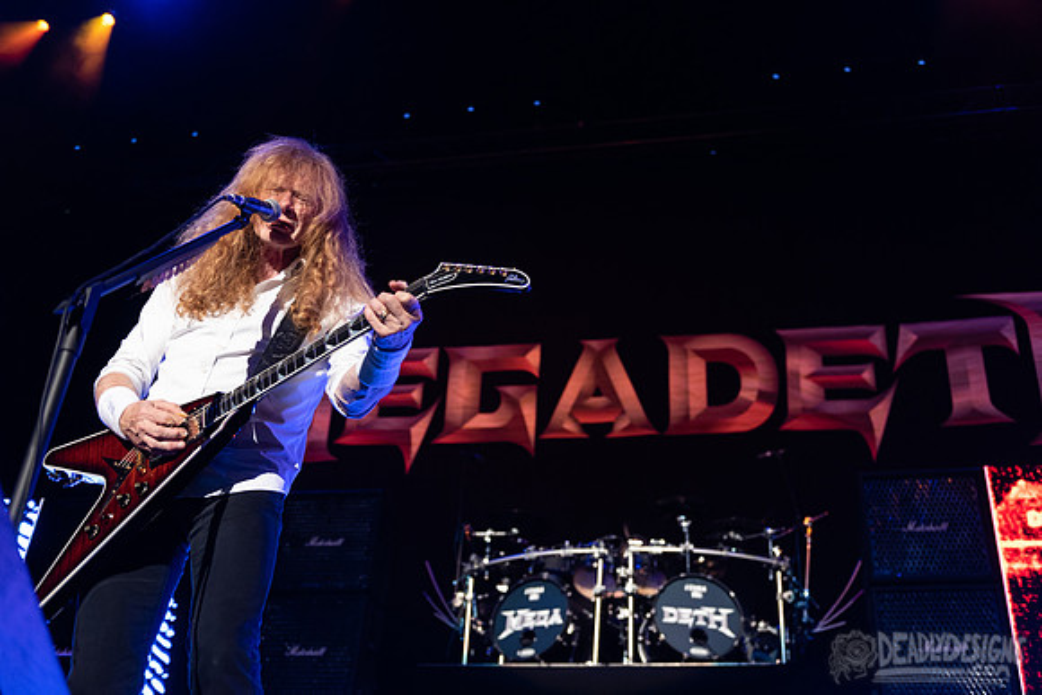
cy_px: 348
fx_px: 1100
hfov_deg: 50.7
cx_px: 521
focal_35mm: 38
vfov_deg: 35.1
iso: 2000
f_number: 3.2
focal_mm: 38
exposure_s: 1/320
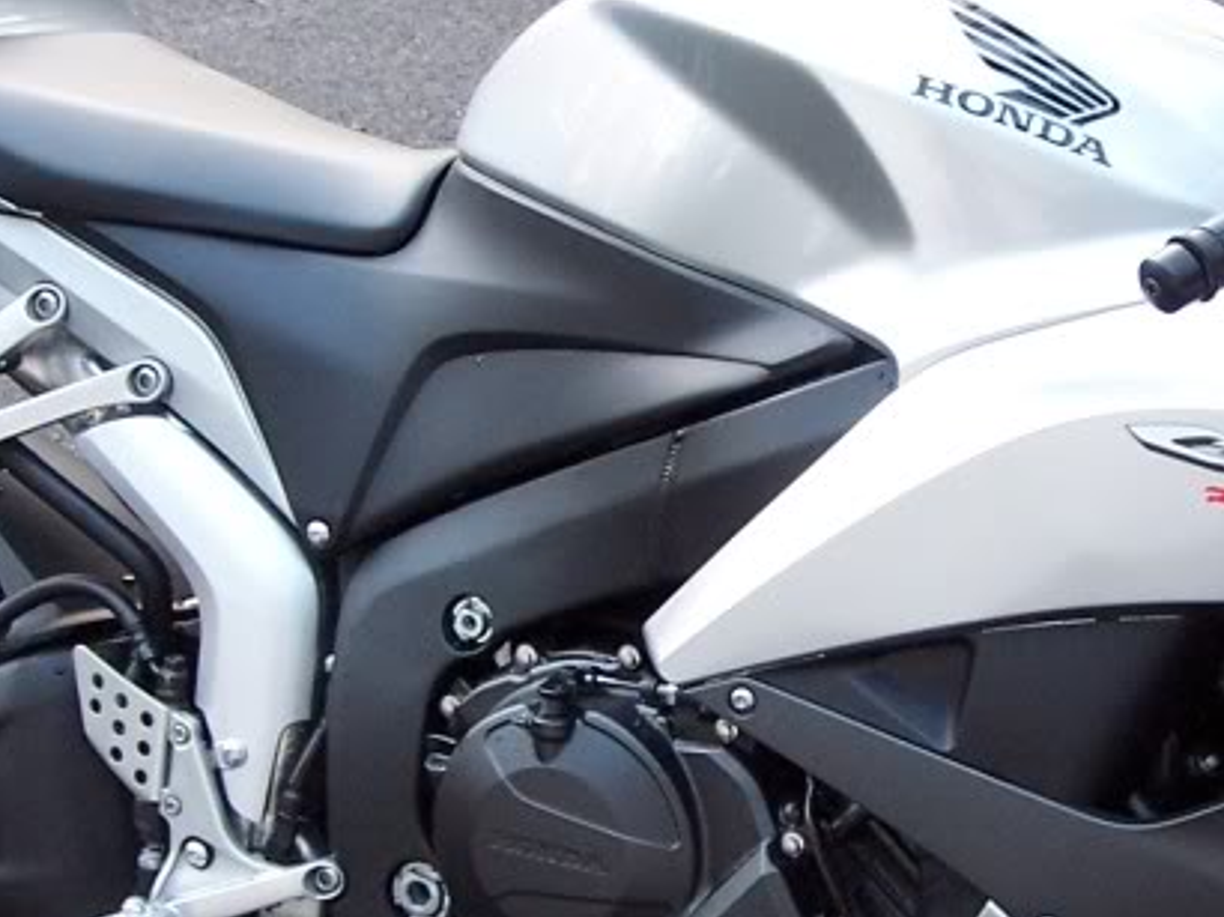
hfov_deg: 20.6
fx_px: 3357
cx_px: 851
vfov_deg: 15.5
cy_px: 466
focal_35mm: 95
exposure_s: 1/10
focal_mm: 6.3
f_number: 2.8
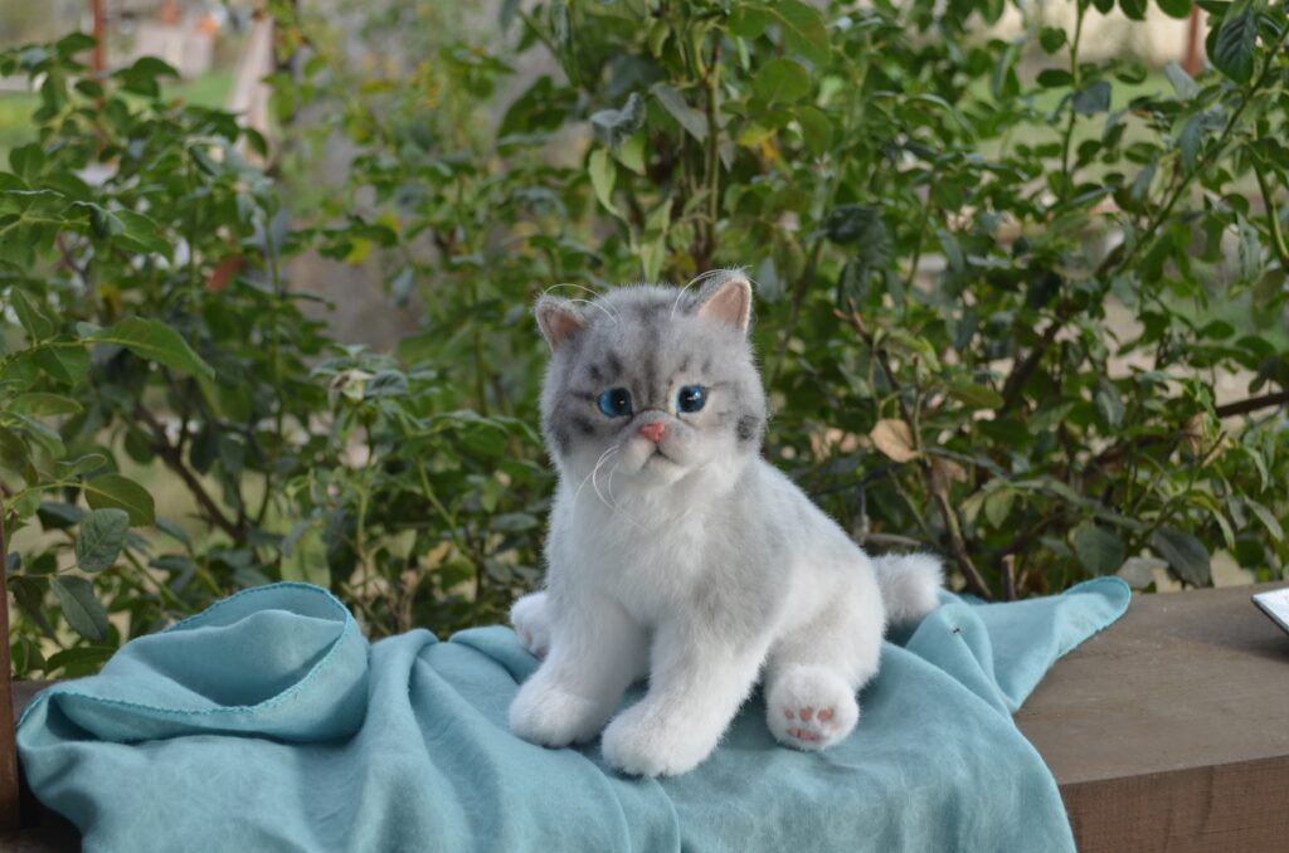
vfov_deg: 24.9
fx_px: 1929
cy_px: 426
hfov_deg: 36.9
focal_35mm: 54
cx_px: 644
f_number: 5.6
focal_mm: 36
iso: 100
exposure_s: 1/100
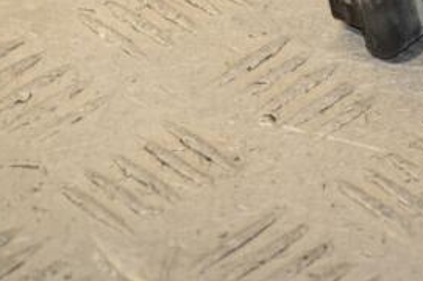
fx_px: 4097
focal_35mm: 349
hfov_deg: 5.9
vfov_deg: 3.9
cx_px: 403
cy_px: -3
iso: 800
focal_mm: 105
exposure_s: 1/200
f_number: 8
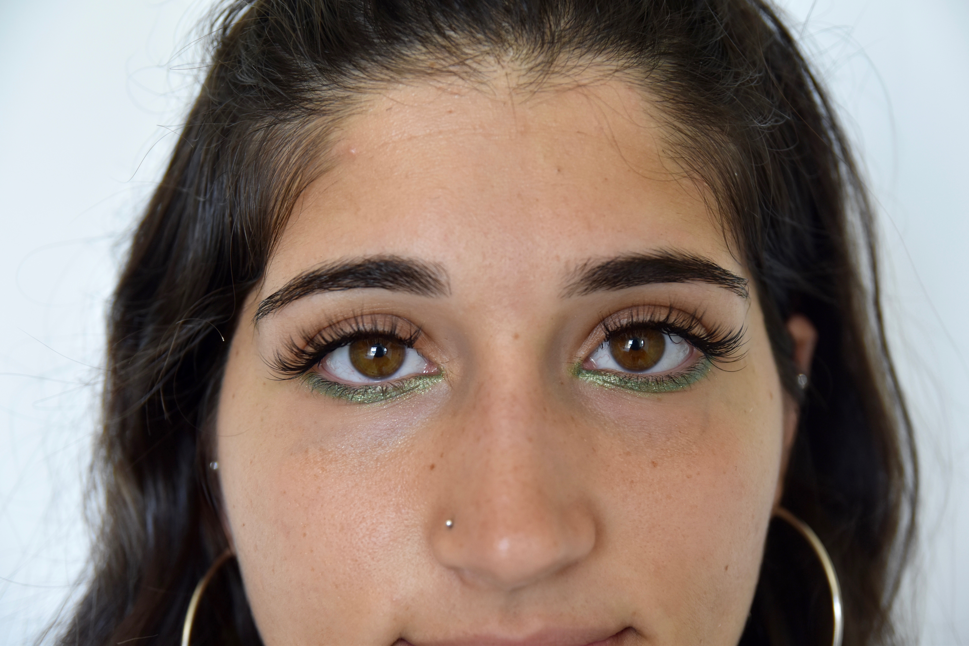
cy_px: 323
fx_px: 1938
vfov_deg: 18.9
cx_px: 484
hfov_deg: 28.1
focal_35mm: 72
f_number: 4
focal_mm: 48
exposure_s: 1/60
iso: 400
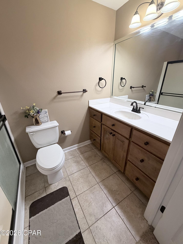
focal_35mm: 14
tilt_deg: -23.5
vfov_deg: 102.1
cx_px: 92
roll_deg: +0.3
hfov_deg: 85.7
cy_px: 122
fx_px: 99
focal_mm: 2.22
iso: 250
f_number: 2.2
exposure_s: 1/60
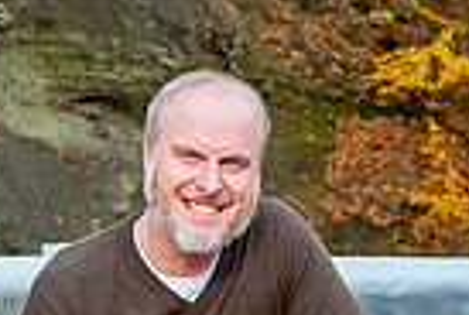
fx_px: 2259
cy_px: 288
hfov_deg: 11.8
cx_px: 408
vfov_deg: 7.9
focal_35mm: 173
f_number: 5
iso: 500
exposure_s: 1/160
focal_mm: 34
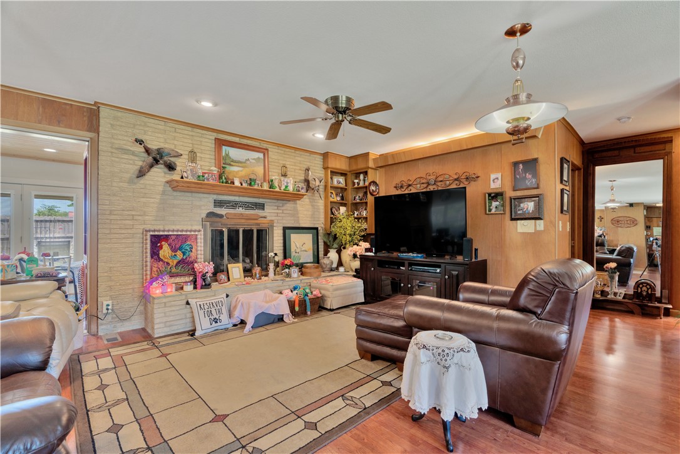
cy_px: 227
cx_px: 340
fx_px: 302
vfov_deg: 73.7
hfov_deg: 96.7
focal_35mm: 16
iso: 160
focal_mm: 16
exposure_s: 1/8
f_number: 7.1
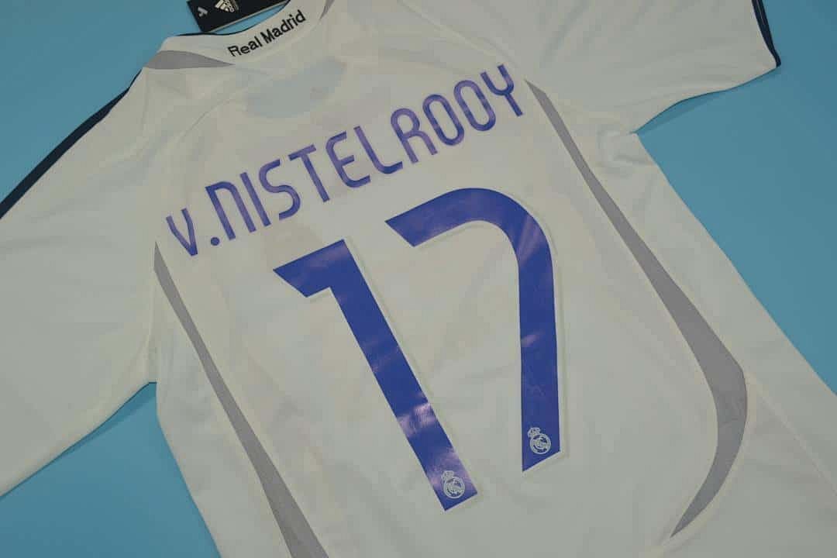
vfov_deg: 36.9
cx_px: 418
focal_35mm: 36
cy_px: 279
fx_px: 837
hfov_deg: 53.1
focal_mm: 24
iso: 200
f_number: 7.1
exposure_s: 1/100
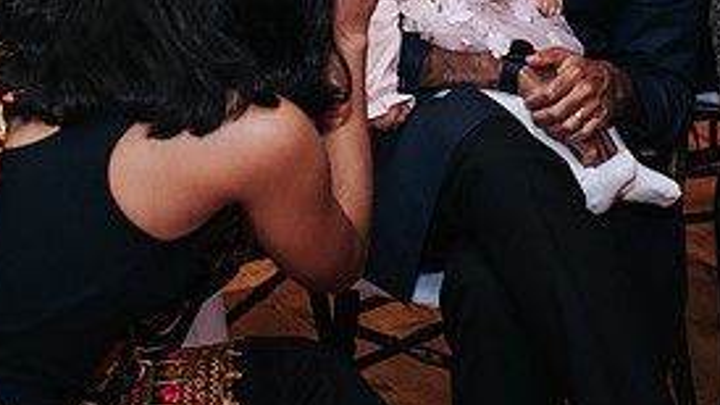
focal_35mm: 94
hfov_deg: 22.7
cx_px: 392
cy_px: -61
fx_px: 1794
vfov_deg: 12.6
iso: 800
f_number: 4
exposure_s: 1/200
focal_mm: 35
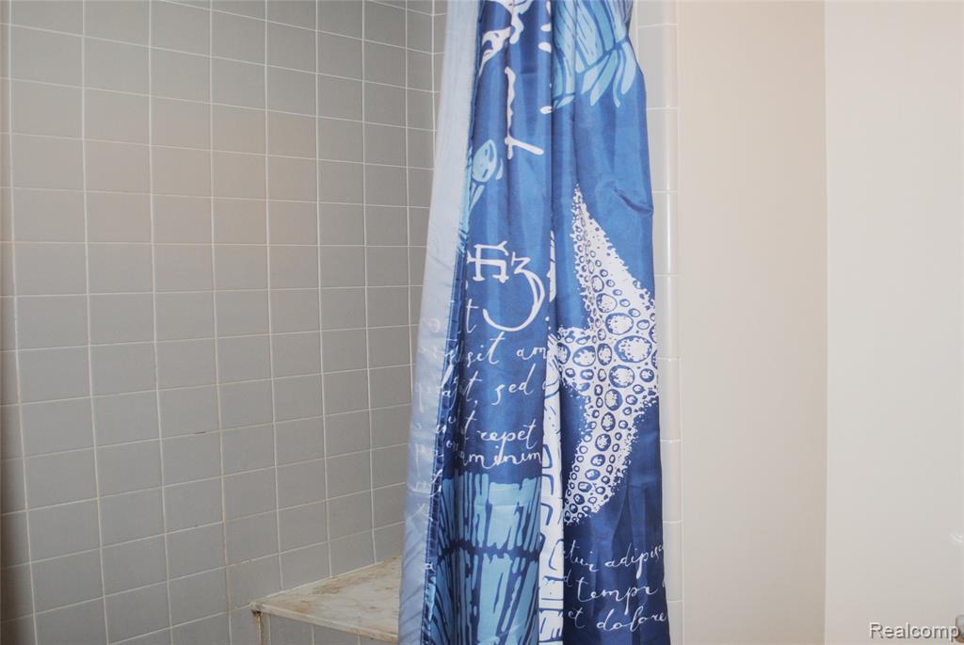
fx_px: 804
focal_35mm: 30
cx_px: 482
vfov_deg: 43.7
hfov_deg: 61.9
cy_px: 322
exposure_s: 1/60
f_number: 3.8
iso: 200
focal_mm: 20
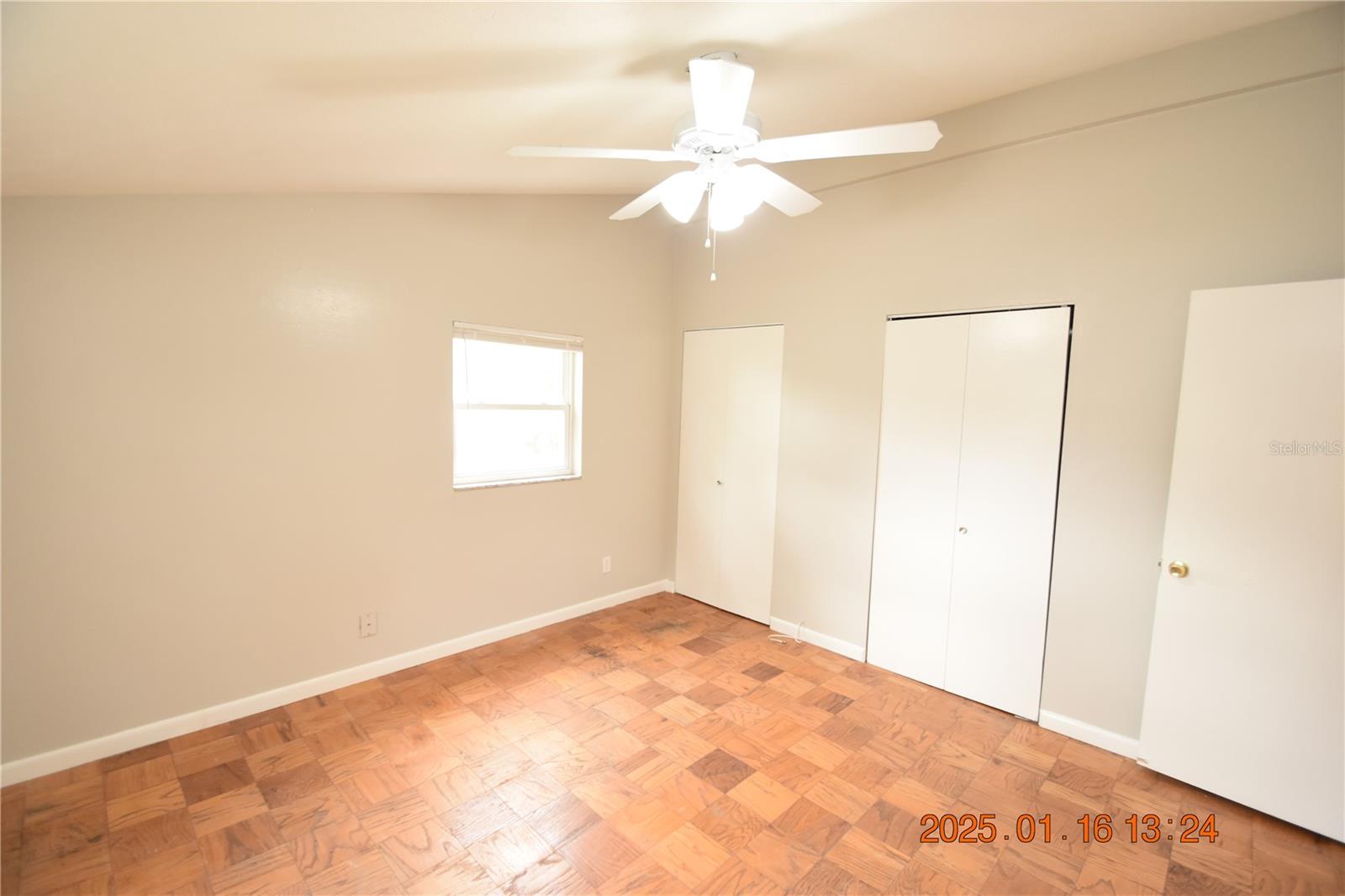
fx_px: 560
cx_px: 672
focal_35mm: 15
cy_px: 448
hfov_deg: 100.4
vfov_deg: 77.3
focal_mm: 10
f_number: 3.5
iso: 900
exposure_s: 1/60
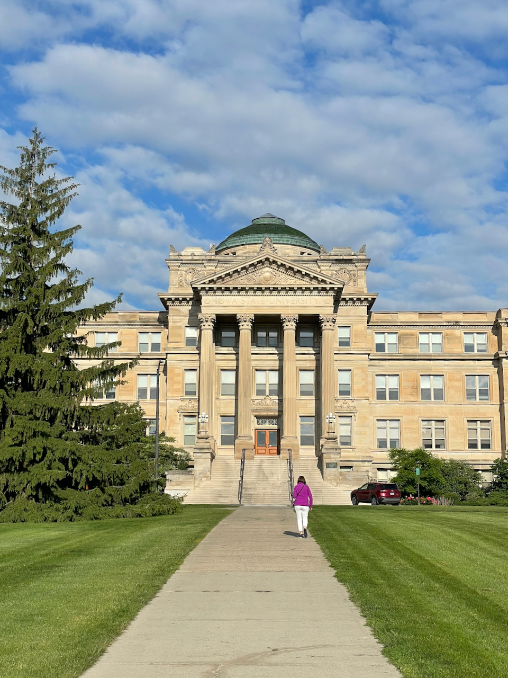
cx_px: 254
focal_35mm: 52
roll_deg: +1.8
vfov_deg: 36.8
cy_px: 339
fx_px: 1017
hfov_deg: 28.0
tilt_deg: +10.6
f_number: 2
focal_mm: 6
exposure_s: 1/2519
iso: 25
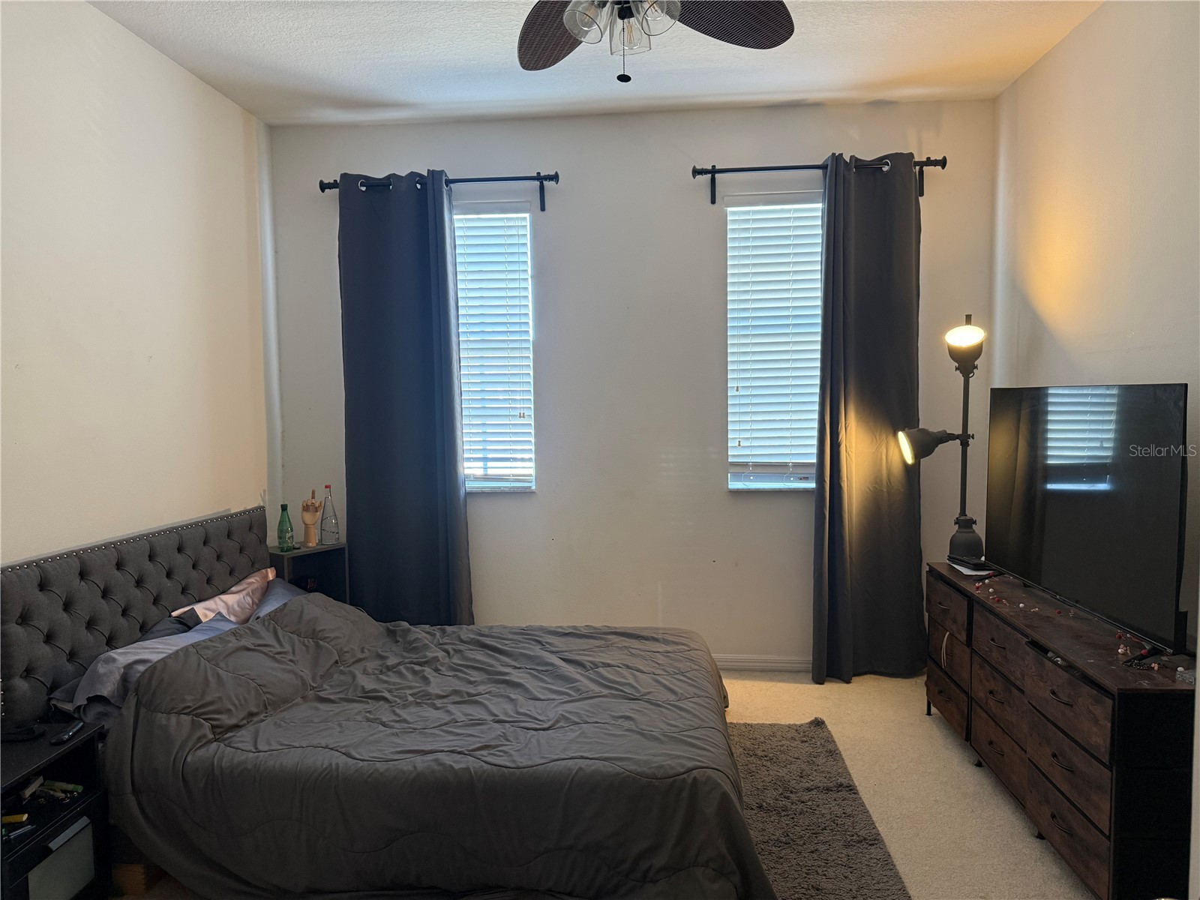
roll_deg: +0.6
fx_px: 832
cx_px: 600
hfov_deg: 71.6
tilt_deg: -3.8
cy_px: 450
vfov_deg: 56.8
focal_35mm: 24
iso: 320
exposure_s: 1/60
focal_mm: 6.76
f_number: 1.78
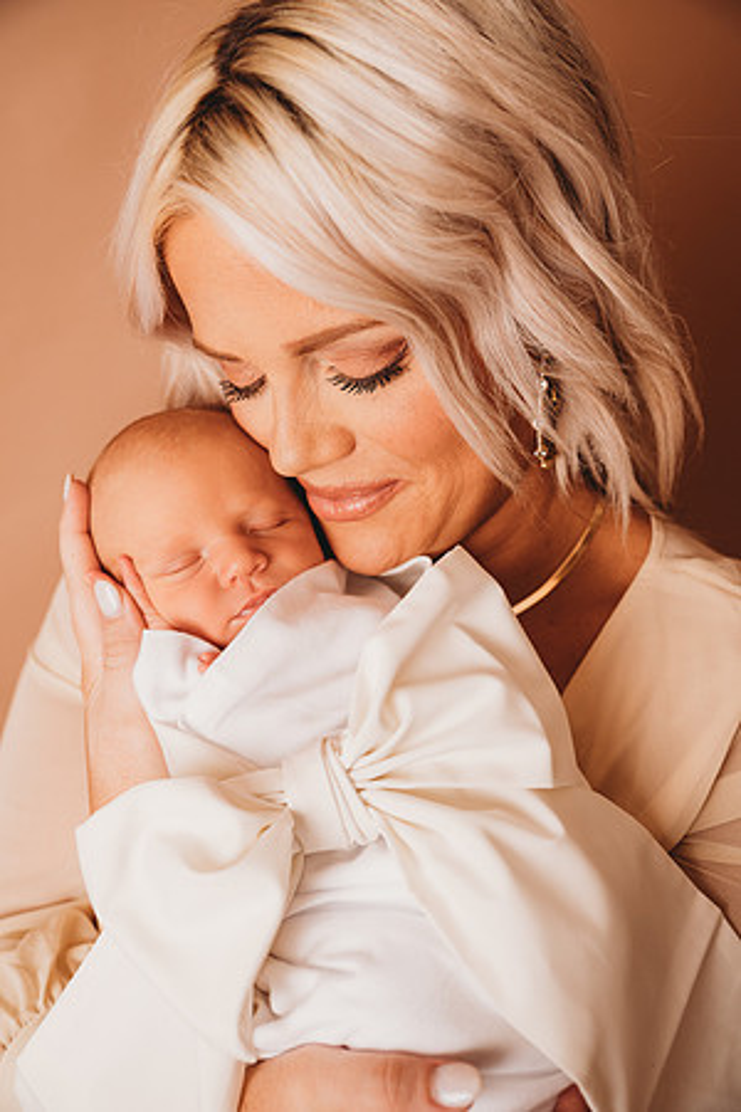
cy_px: 556
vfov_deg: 54.4
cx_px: 370
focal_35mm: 35
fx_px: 1081
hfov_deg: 37.9
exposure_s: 1/160
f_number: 4
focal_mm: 35
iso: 100
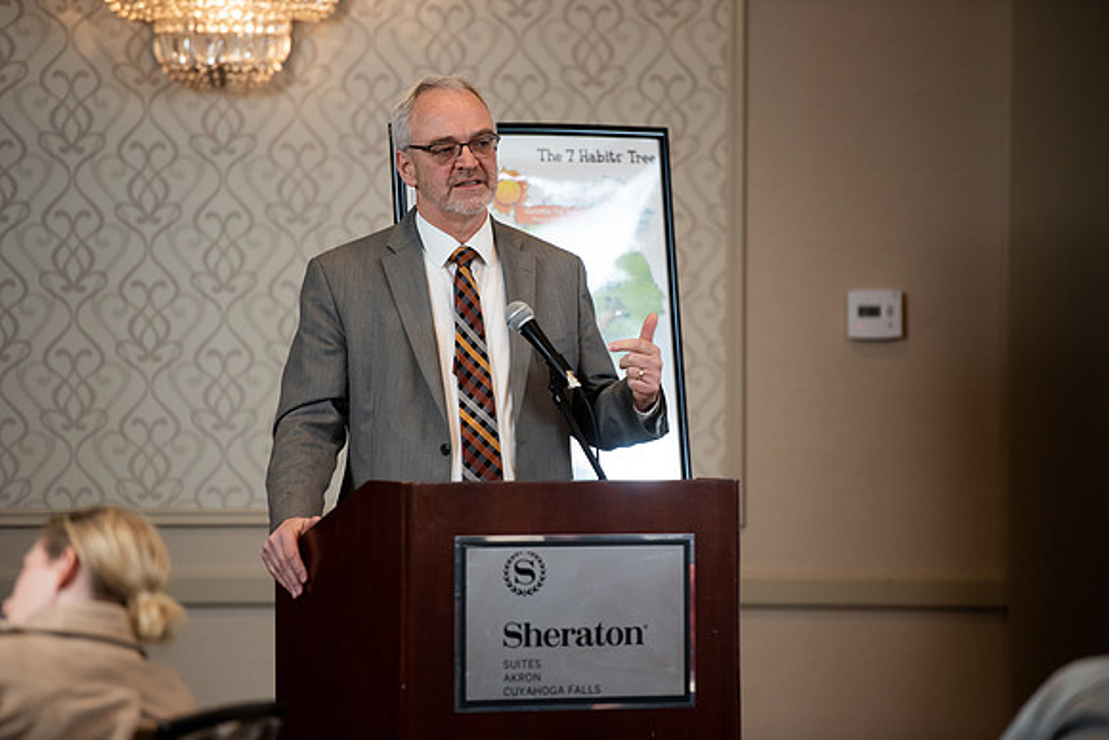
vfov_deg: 6.9
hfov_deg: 10.3
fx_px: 6162
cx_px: 554
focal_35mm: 200
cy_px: 370
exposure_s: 1/200
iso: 1250
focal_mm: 200
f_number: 3.2
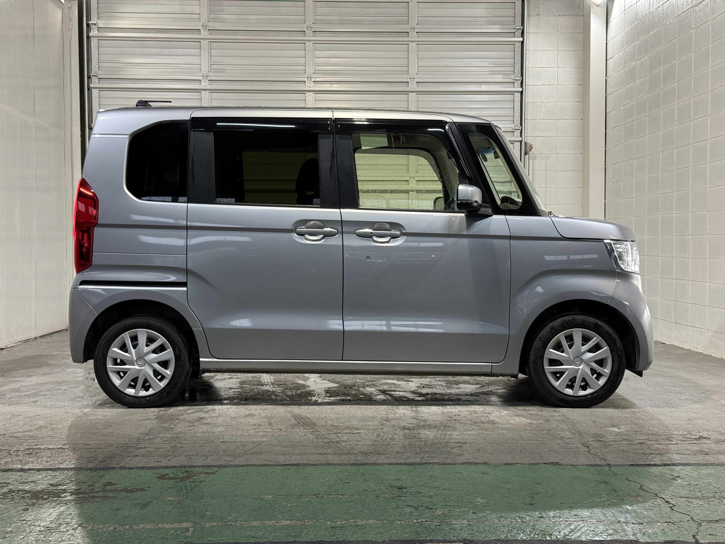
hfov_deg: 39.7
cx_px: 362
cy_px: 272
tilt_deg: -1.2
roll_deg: +0.0
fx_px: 1005
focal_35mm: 48
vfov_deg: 30.3
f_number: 1.78
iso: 125
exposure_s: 1/60
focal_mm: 6.76
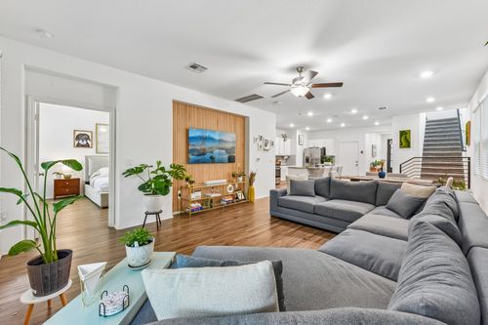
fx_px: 190
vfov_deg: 81.2
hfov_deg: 104.3
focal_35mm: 14
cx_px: 244
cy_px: 162
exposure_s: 1/15
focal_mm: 14
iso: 1100
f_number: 8
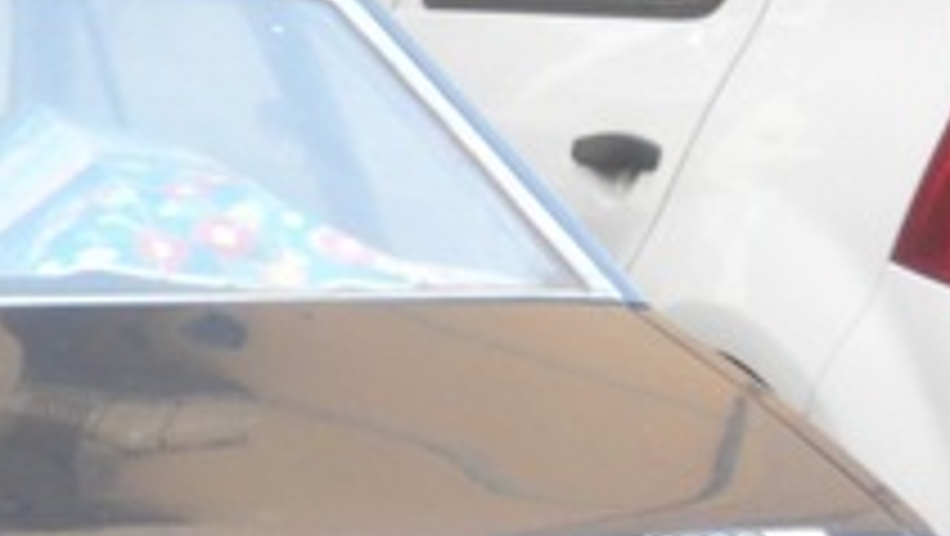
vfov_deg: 4.0
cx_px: -41
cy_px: 752
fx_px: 7663
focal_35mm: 304
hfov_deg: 7.1
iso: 200
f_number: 5.4
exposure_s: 1/60
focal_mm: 16.5
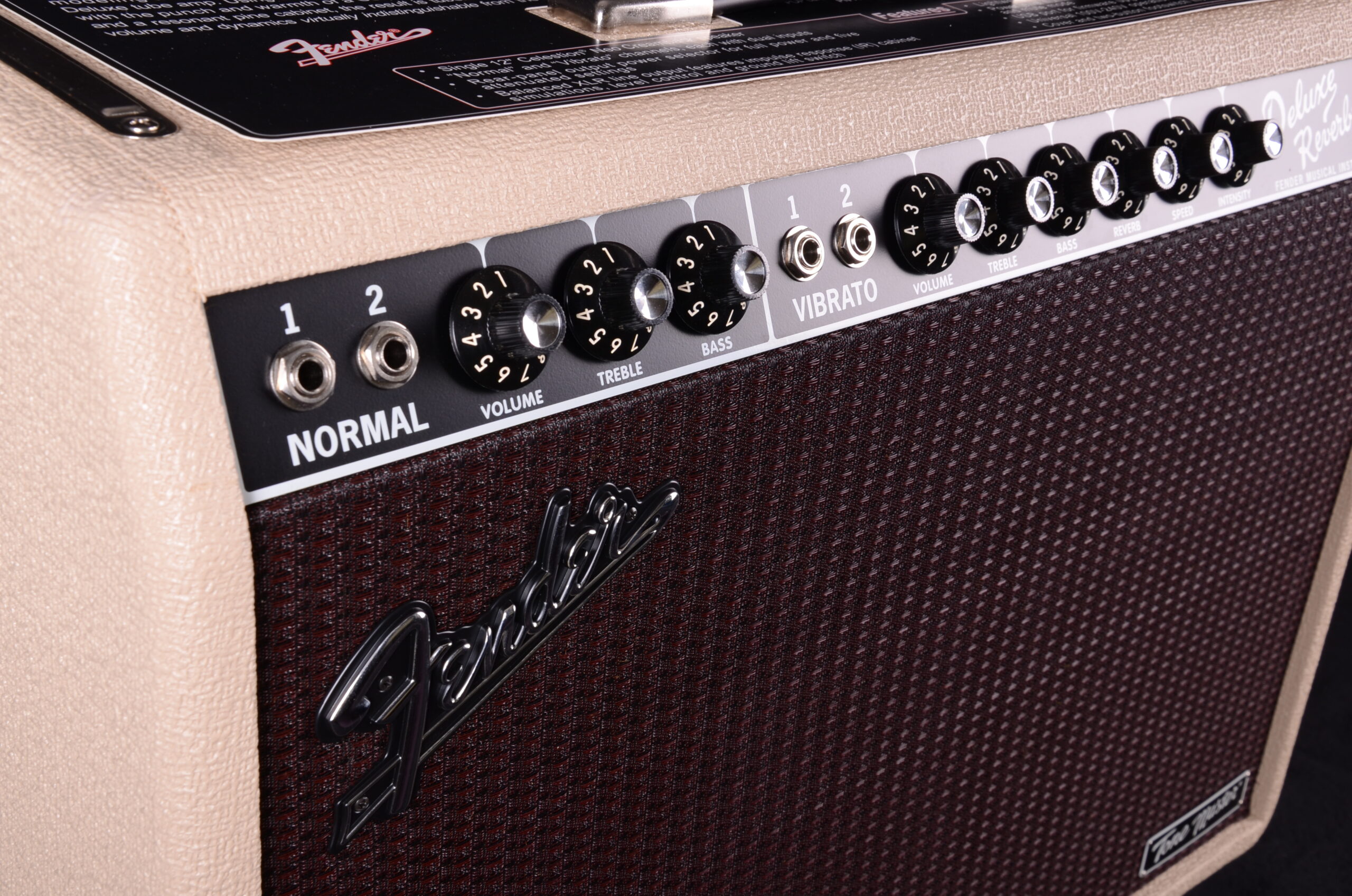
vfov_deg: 28.0
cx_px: 676
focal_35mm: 48
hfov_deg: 41.2
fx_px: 1799
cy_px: 448
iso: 200
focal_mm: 32
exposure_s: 1/200
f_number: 13
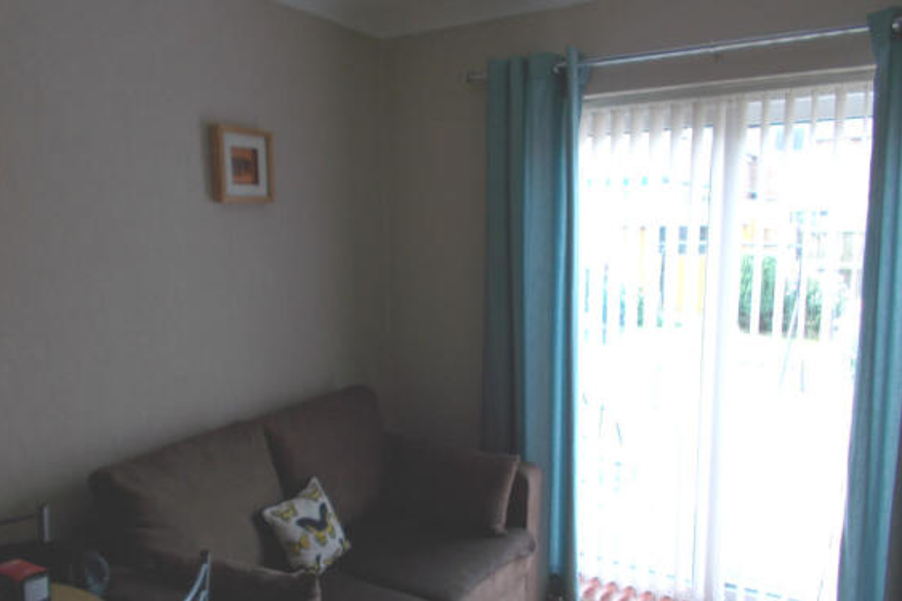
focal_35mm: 28
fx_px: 701
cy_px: 337
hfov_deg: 65.5
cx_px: 437
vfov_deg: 46.3
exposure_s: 1/60
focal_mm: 4.6
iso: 80
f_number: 3.2
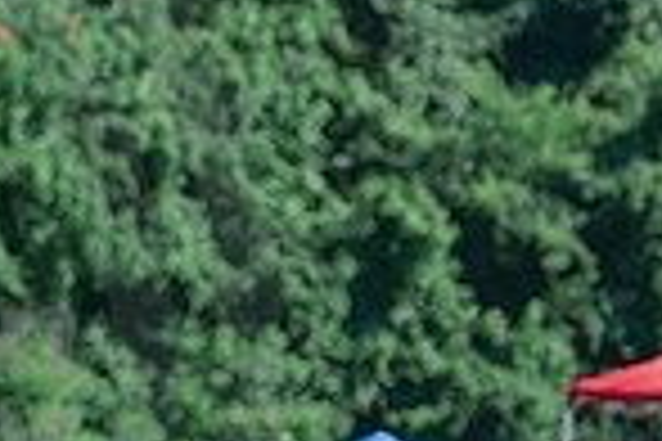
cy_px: 418
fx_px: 19564
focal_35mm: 1064
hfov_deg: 1.9
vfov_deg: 1.3
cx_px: -587
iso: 400
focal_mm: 200
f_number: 5.6
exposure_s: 1/2000
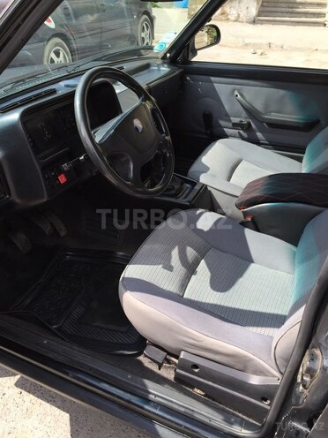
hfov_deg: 48.2
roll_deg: +1.1
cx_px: 164
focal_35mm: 29
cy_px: 219
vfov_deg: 61.7
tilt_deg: -33.1
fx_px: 366
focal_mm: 4.15
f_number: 2.2
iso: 32
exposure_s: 1/501
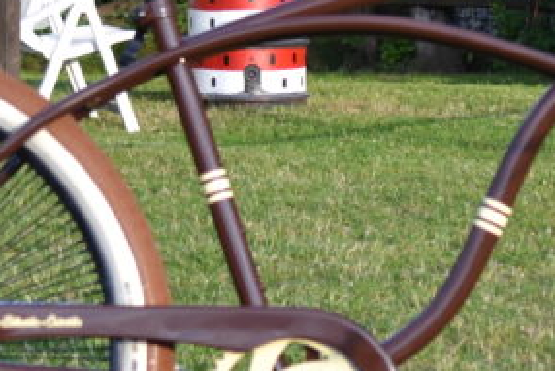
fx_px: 2483
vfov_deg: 8.5
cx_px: 400
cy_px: 199
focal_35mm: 161
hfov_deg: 12.7
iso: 200
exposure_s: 1/250
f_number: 5.6
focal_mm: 30
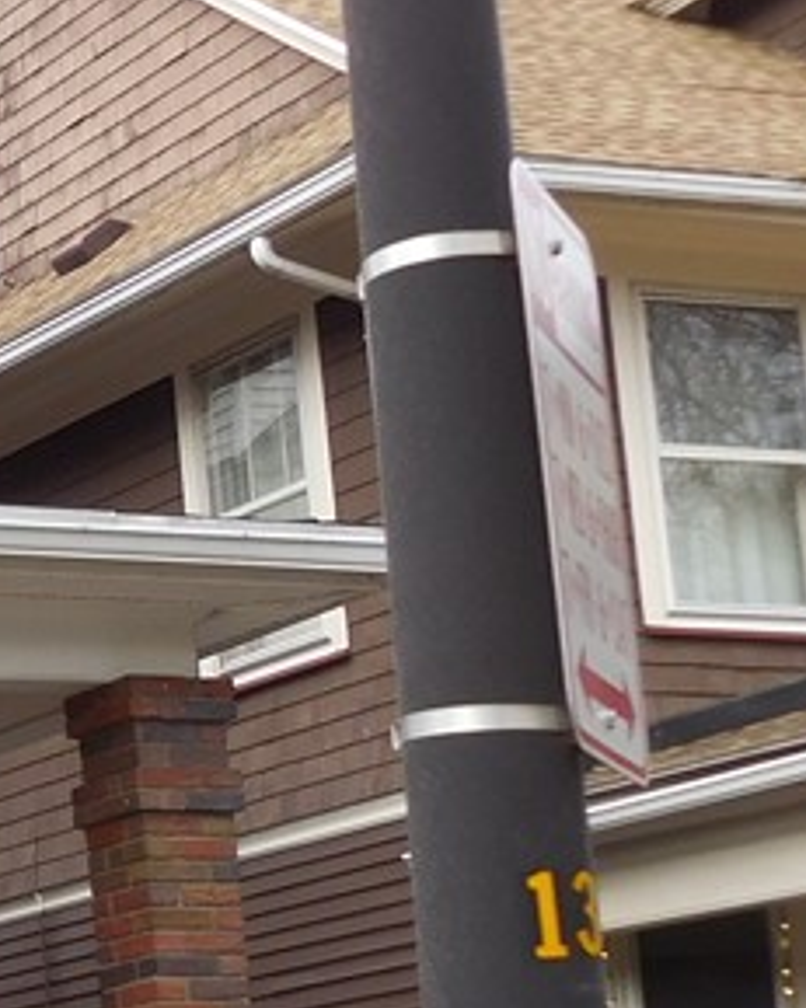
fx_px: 3401
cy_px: 712
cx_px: -820
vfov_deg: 16.8
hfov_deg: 12.0
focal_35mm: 114
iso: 125
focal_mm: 5.9
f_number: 3.7
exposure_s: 1/125
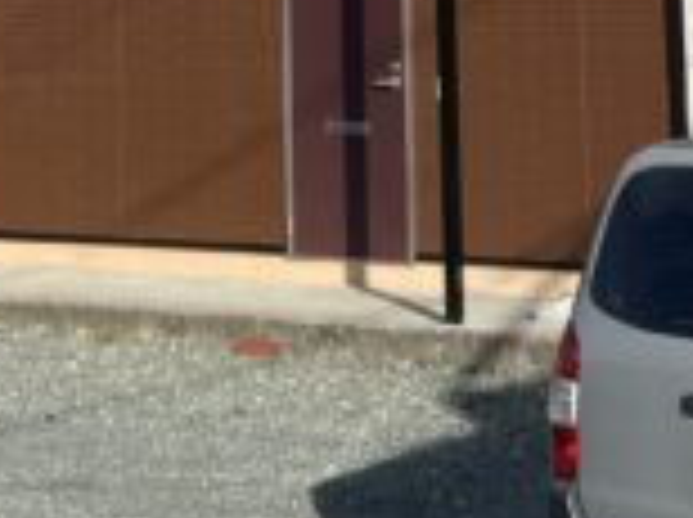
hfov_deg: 15.1
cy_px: -360
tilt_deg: +9.3
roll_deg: +0.2
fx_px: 2599
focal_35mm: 130
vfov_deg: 10.8
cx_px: 148
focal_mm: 5.7
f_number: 1.5
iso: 50
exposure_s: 1/4444
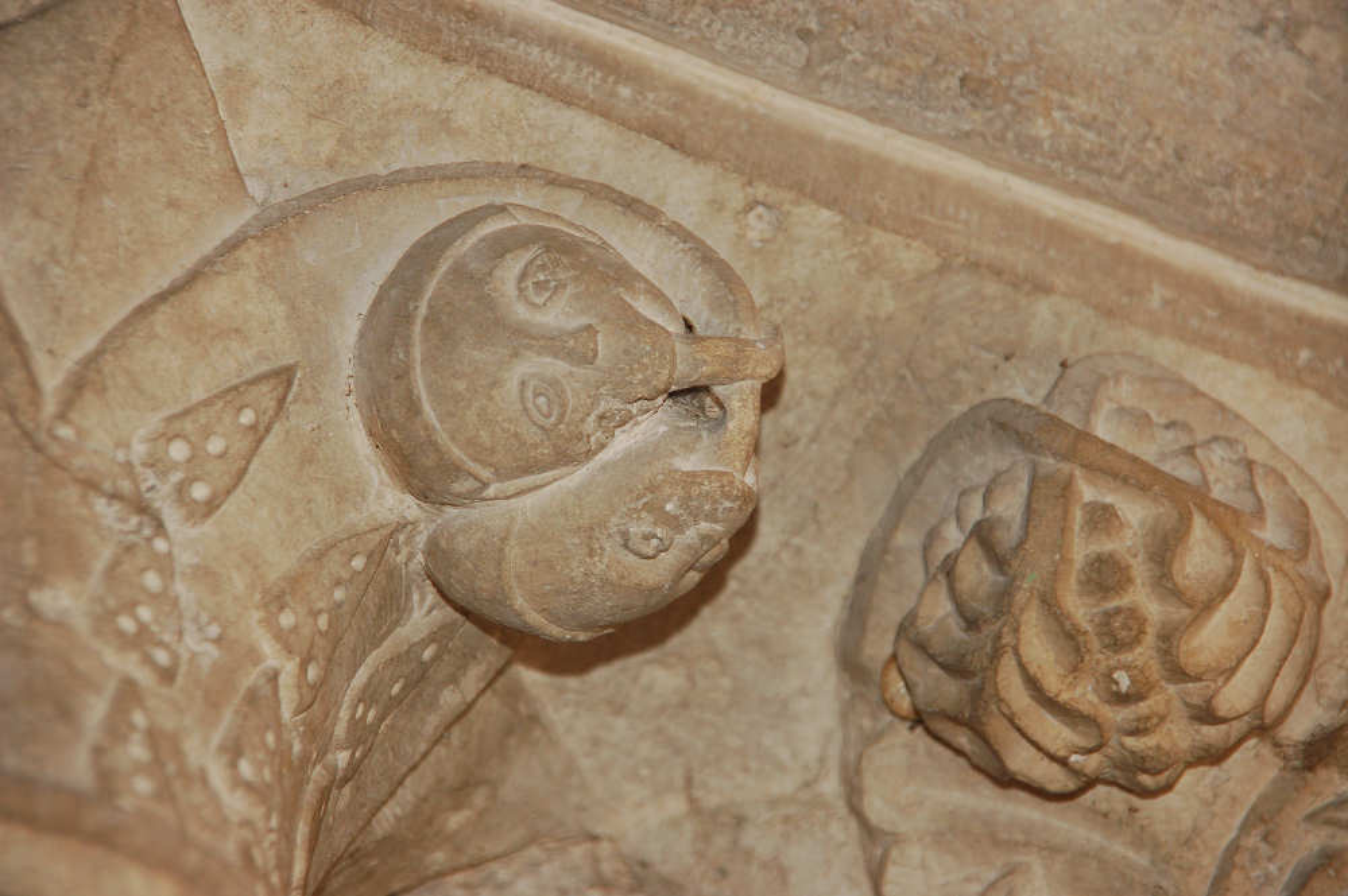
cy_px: 448
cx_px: 674
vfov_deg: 6.8
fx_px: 7576
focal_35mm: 202
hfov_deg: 10.2
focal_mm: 135
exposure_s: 1/60
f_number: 6
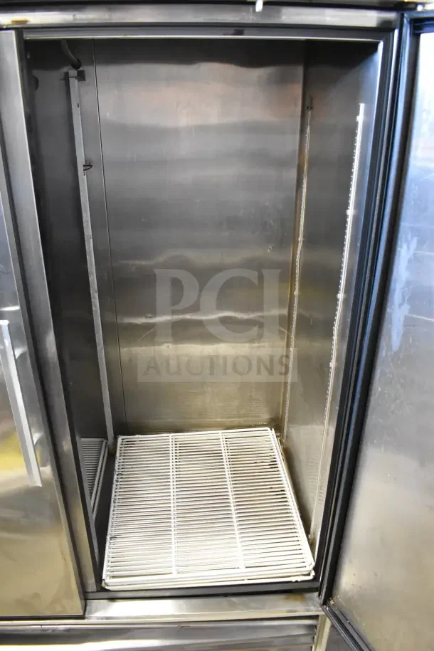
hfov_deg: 47.9
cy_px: 326
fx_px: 488
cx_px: 217
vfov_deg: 67.4
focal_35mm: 27
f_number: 4
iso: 6400
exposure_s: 1/60
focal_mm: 18
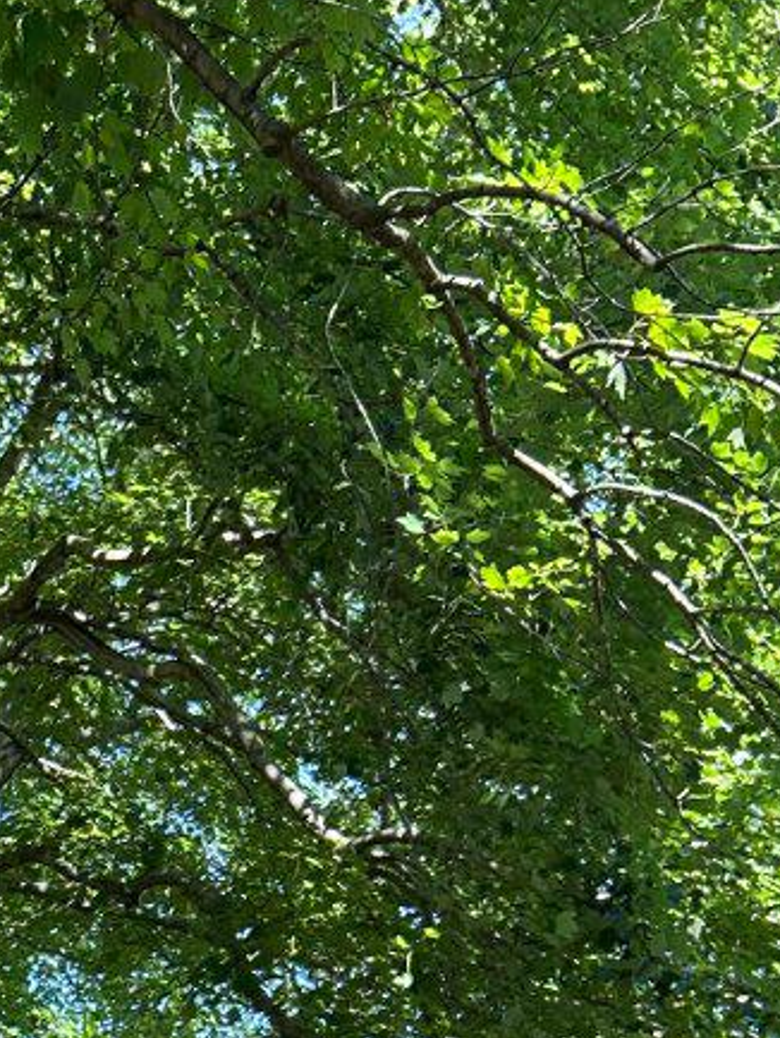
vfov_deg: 19.0
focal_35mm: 92
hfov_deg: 14.5
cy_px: 1502
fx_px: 2761
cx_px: -526
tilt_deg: +5.4
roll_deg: -0.4
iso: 40
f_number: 1.5
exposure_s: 1/195
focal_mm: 5.7
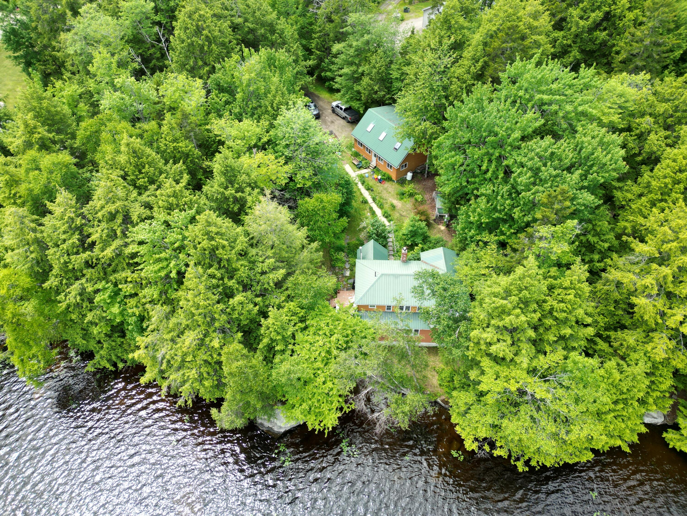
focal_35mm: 24
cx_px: 344
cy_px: 258
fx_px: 476
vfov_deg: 56.8
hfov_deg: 71.6
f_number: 1.7
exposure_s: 1/800
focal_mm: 6.72
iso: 120
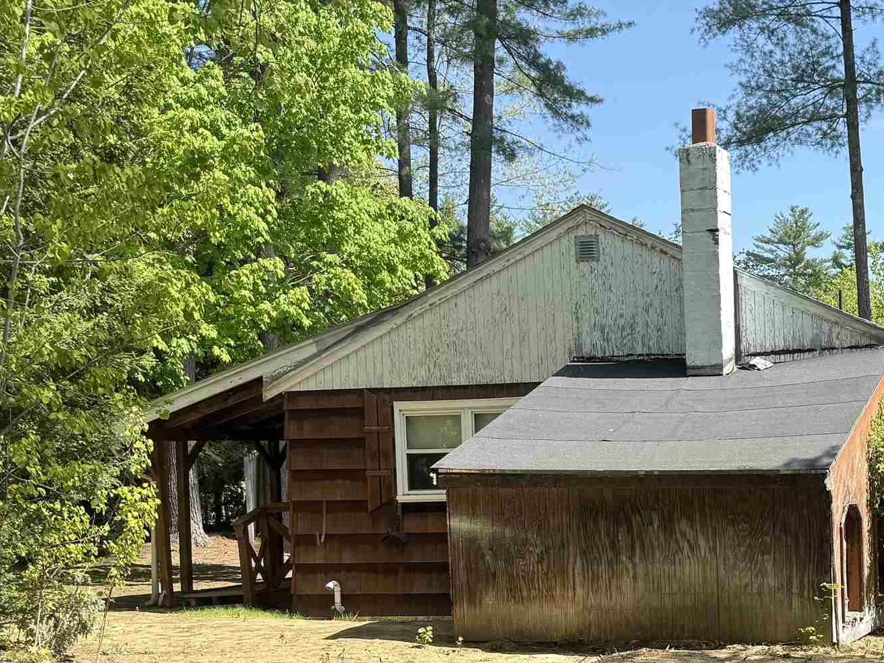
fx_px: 1430
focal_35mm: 56
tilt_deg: -2.3
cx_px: 856
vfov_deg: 25.6
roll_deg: +1.9
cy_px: 538
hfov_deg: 32.0
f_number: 1.78
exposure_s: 1/1361
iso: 80
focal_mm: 6.76
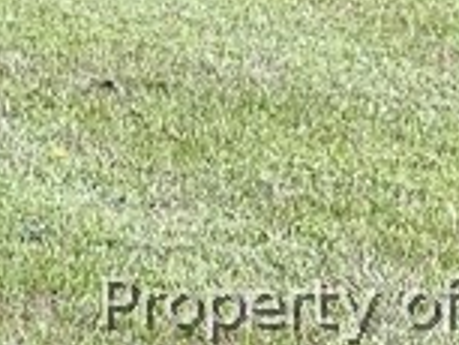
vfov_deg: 3.4
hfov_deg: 4.6
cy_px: -801
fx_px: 5693
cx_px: 21
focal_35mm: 429
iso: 25
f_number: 2.2
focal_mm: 7.5
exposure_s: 1/122
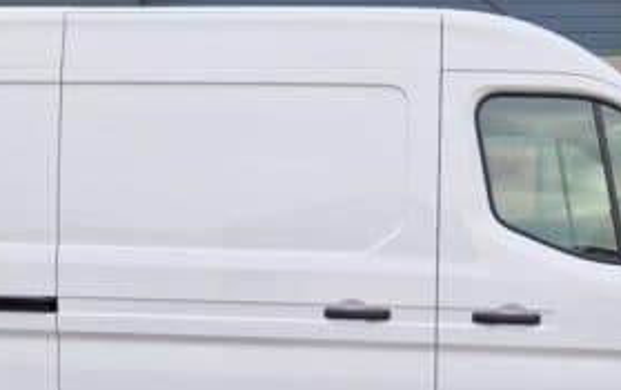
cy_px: 334
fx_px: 1135
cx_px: 347
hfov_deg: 30.6
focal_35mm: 67
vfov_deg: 19.2
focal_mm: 5.4
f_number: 1.8
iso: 50
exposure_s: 1/1205
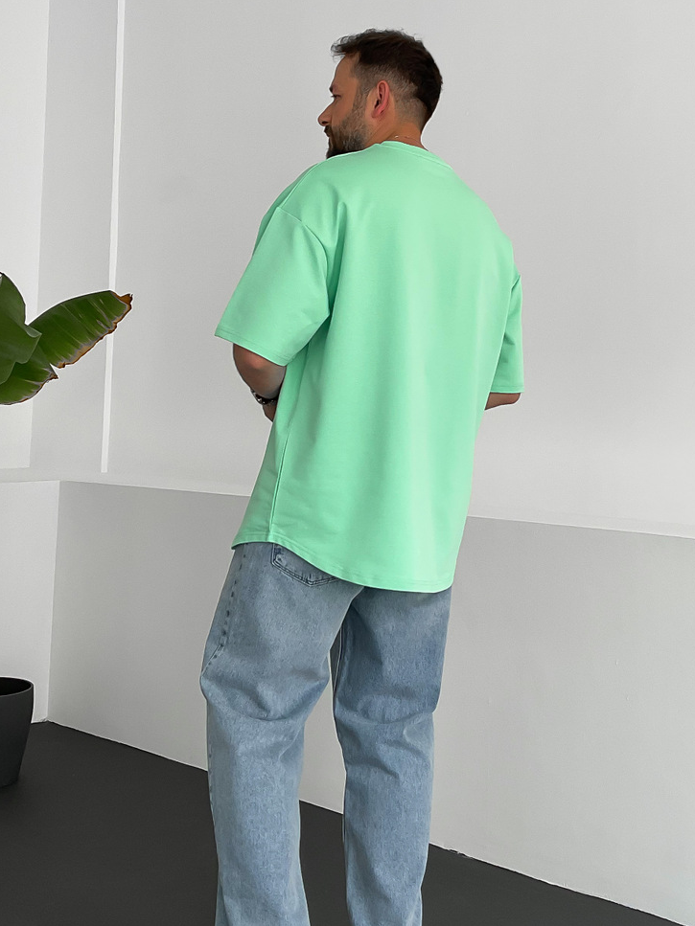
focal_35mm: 48
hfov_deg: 30.2
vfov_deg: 39.3
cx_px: 416
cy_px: 324
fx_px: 1285
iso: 25
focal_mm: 3
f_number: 1.8
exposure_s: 1/120
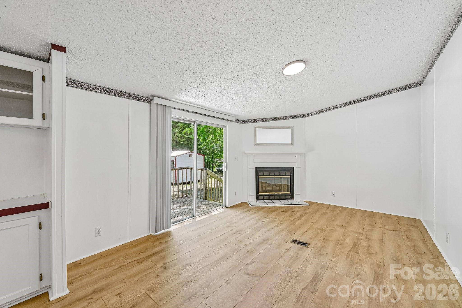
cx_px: 231
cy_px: 154
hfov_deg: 104.3
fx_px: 180
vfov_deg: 81.2
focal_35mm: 14
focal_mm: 14
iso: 100
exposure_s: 1/30
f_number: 8
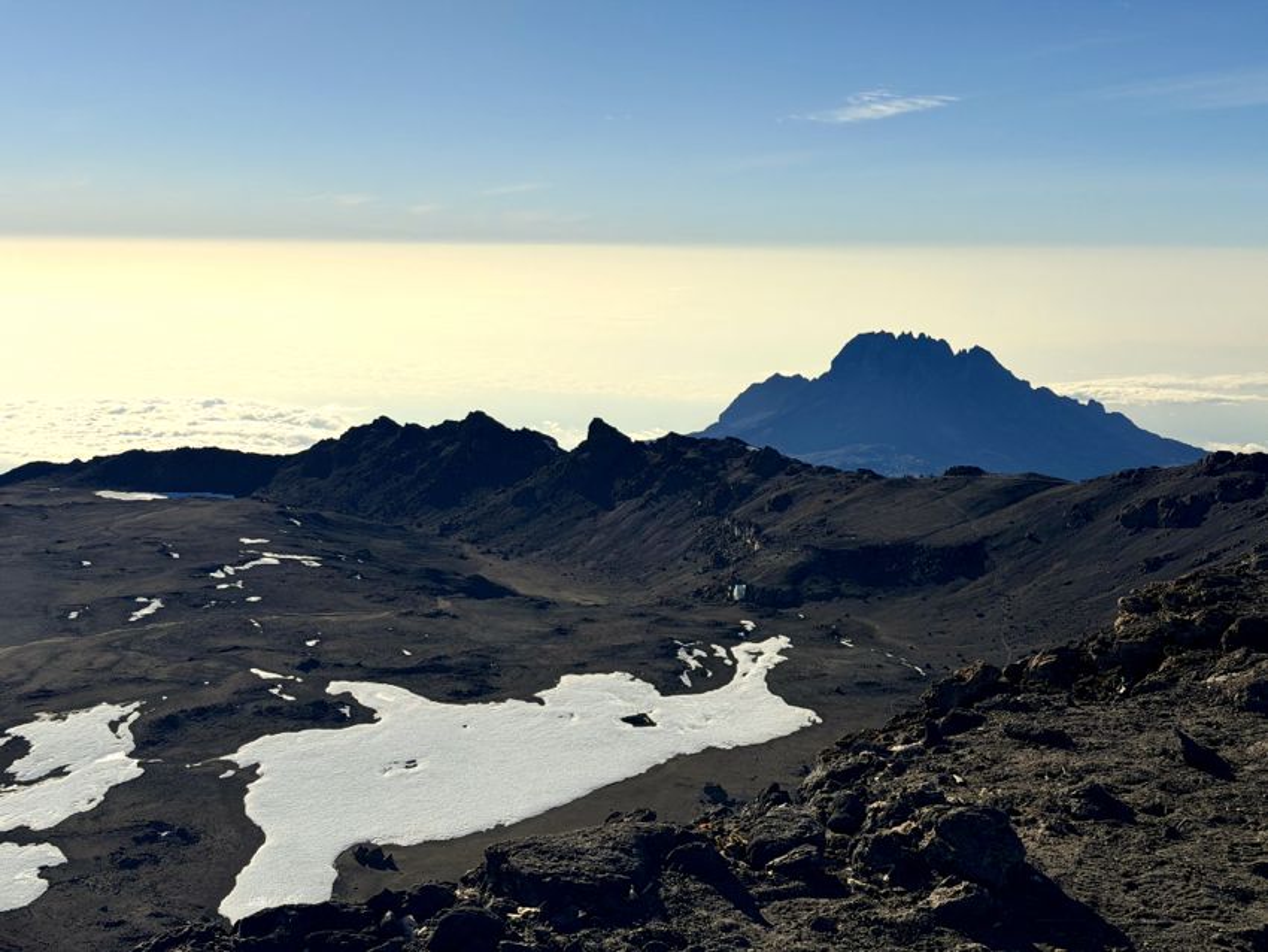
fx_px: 1759
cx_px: 634
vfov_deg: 30.3
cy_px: 476
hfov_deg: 39.6
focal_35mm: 48
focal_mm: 6.76
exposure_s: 1/13333
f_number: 1.78
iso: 64
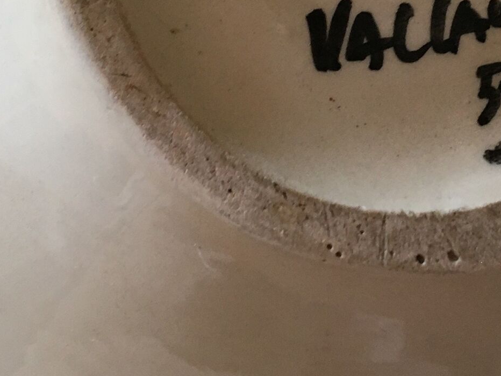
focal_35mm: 84
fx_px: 1216
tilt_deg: -76.0
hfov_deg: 23.1
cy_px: -7
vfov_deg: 17.1
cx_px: 361
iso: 125
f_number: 2.2
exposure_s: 1/33
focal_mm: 4.15
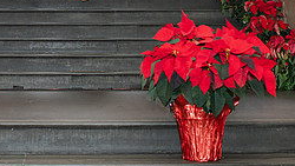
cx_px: 52
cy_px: -25
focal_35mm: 95
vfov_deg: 12.5
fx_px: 744
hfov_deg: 22.1
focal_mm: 35
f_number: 3.5
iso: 1000
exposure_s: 1/200
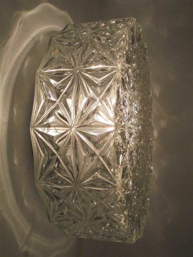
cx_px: 96
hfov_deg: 37.7
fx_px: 282
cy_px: 128
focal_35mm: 38
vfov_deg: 49.0
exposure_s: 1/160
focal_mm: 6.9
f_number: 4.2
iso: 100
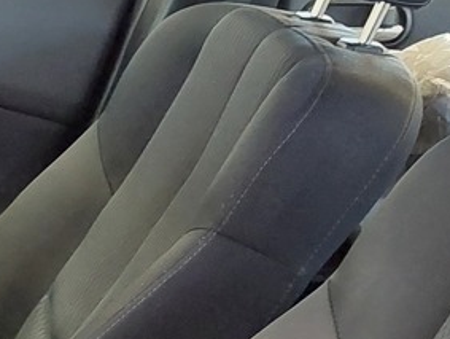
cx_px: -189
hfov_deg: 14.6
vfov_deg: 11.3
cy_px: 497
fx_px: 1653
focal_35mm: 127
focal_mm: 5.23
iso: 640
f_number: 1.8
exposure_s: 1/25
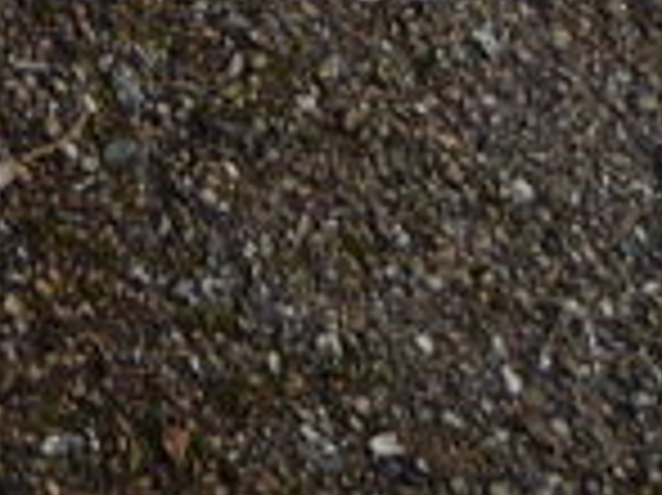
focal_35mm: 204
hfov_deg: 8.6
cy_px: -1188
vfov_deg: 6.4
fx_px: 3898
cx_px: -1076
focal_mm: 5.2
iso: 100
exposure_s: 1/125
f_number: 4
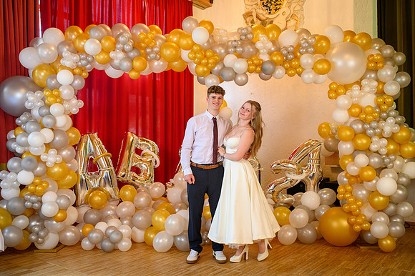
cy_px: 138
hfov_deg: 54.5
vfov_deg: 37.8
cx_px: 208
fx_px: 403
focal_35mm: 35
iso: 1250
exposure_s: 1/100
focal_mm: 35
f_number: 3.5
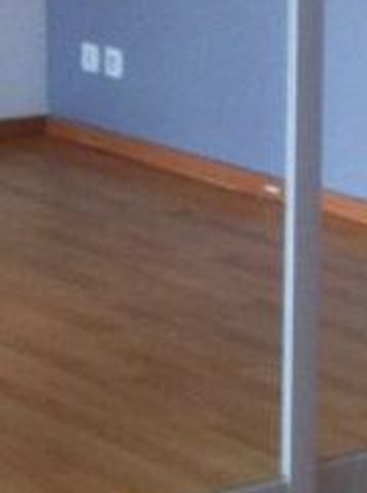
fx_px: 2766
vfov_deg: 10.1
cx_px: 500
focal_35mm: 195
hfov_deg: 7.5
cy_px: 42
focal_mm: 3.85
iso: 100
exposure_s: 1/15
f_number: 2.8
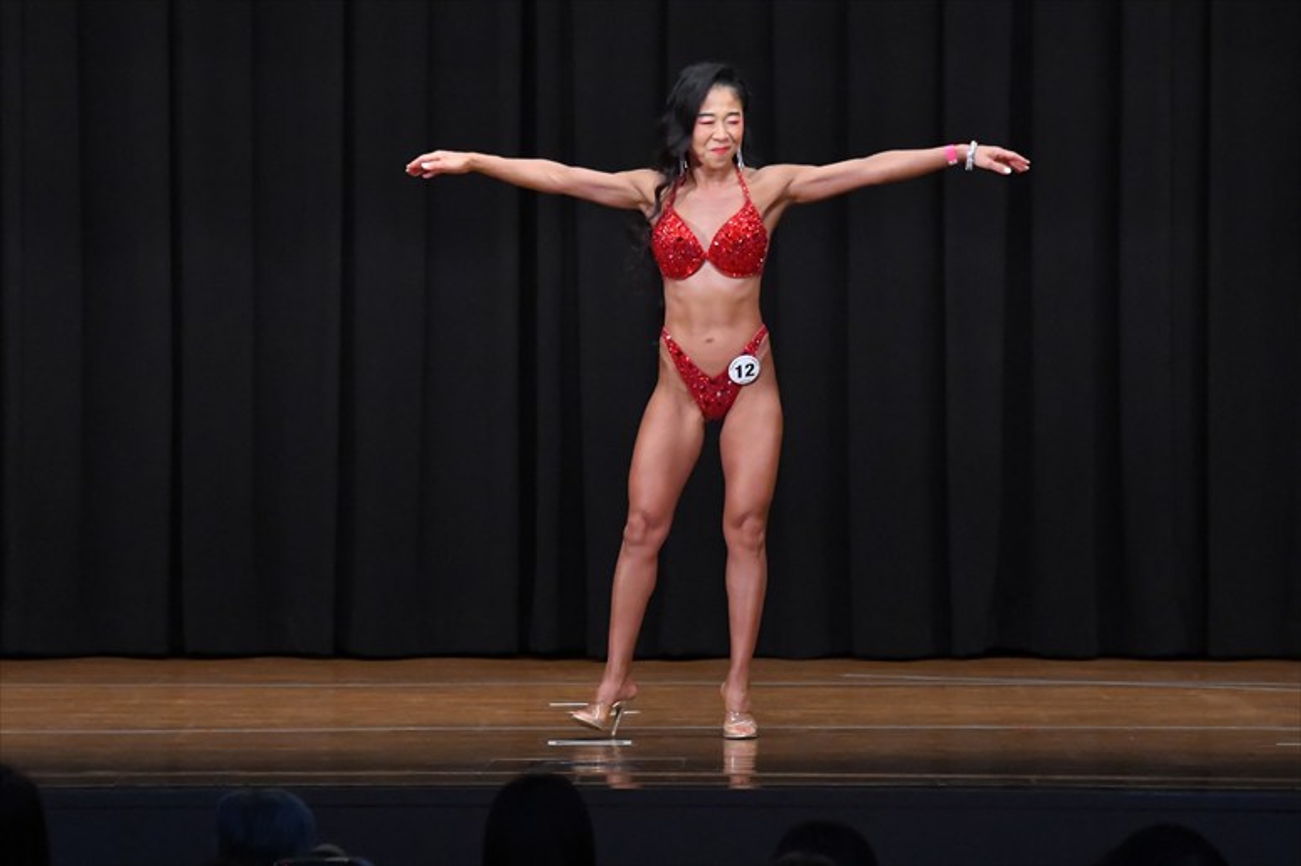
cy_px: 433
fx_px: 7838
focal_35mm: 217
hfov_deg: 9.5
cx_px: 650
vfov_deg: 6.3
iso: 6400
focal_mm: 145
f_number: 5.6
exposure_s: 1/400
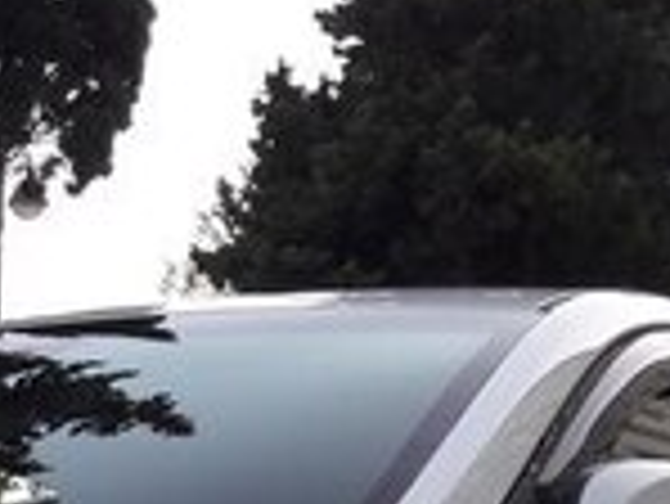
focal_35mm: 124
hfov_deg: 15.2
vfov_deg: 10.8
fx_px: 2402
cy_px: 1051
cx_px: -198
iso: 40
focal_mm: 3.7
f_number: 1.9
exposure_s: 1/109
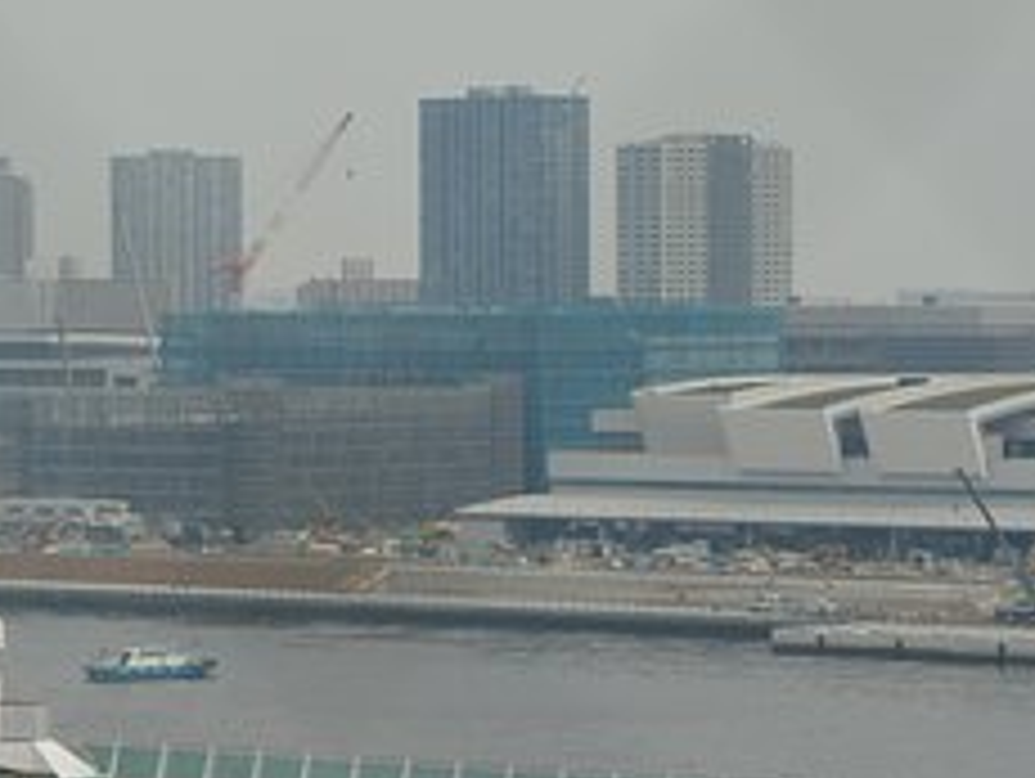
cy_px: 625
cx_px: 562
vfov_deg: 8.9
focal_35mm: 167
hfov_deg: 11.8
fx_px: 4998
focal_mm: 52
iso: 110
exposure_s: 1/250
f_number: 8
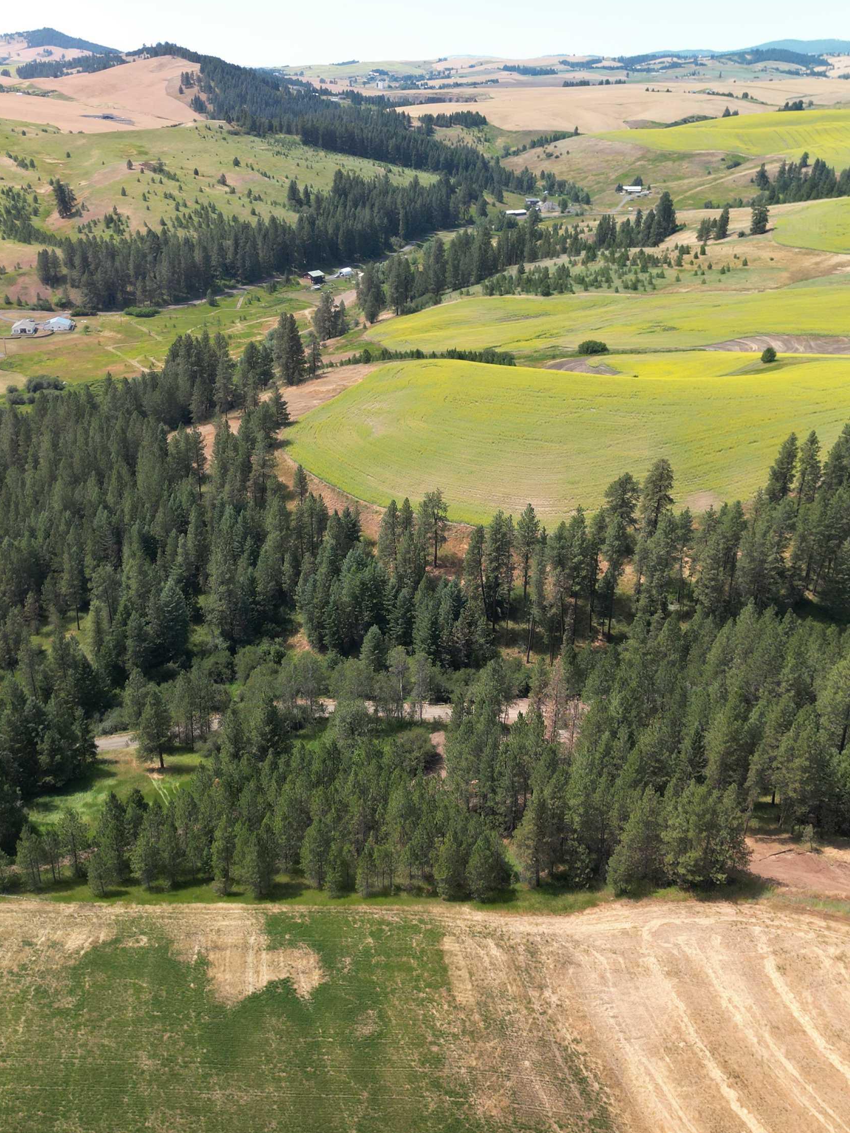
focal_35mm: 33
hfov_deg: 42.9
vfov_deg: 55.3
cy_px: 572
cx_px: 371
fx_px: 1080
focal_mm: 6.72
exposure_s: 1/100
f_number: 1.7
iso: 100
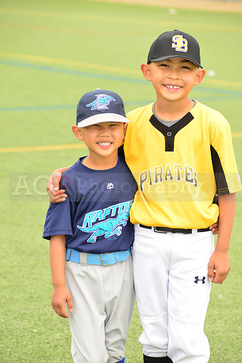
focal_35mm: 170
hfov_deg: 8.1
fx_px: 1713
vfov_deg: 12.1
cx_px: 121
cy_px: 182
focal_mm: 170
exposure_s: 1/200
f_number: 8
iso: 250
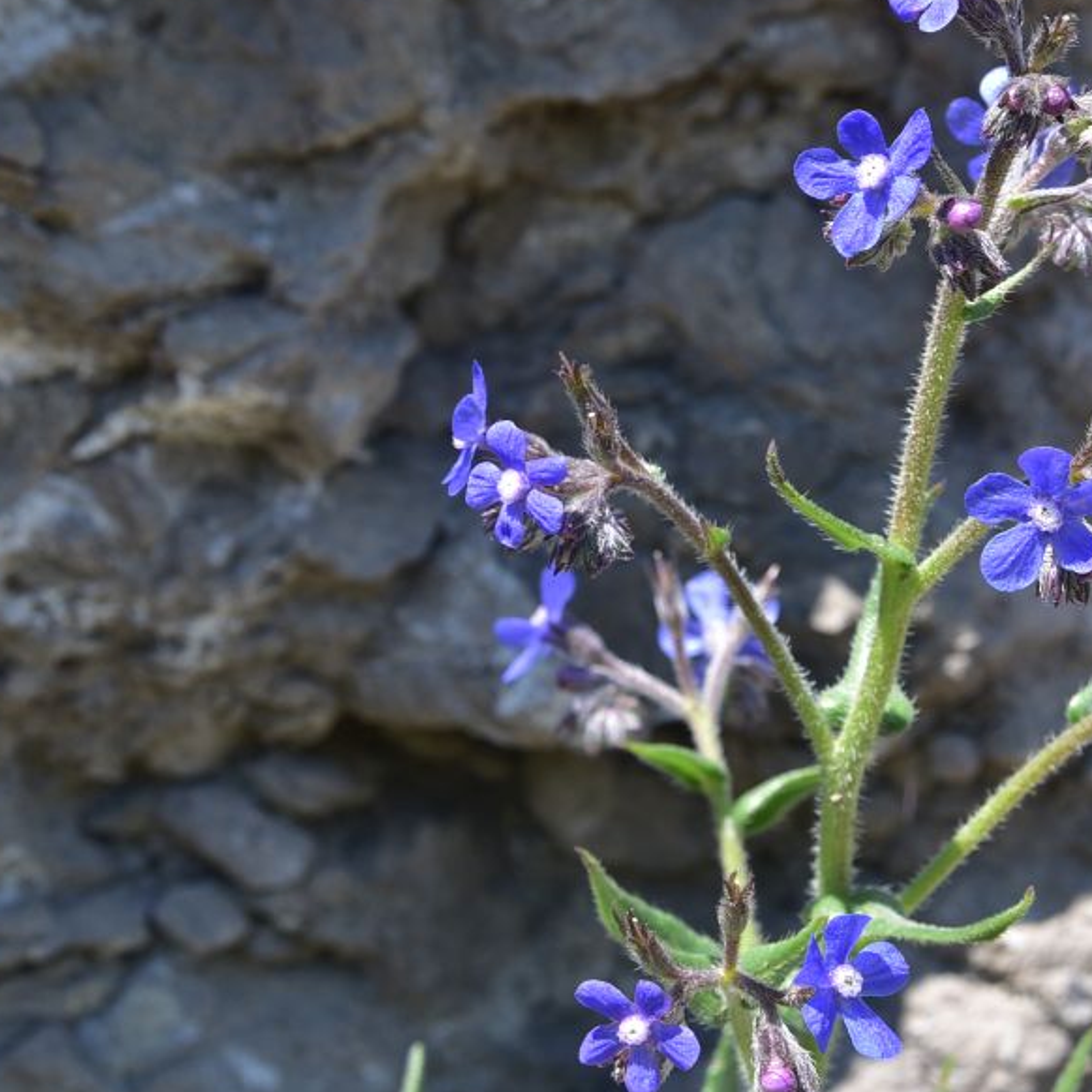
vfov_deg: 18.3
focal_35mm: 95
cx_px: 833
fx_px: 3391
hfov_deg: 18.2
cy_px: 395
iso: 100
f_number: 9
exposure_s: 1/125
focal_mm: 50
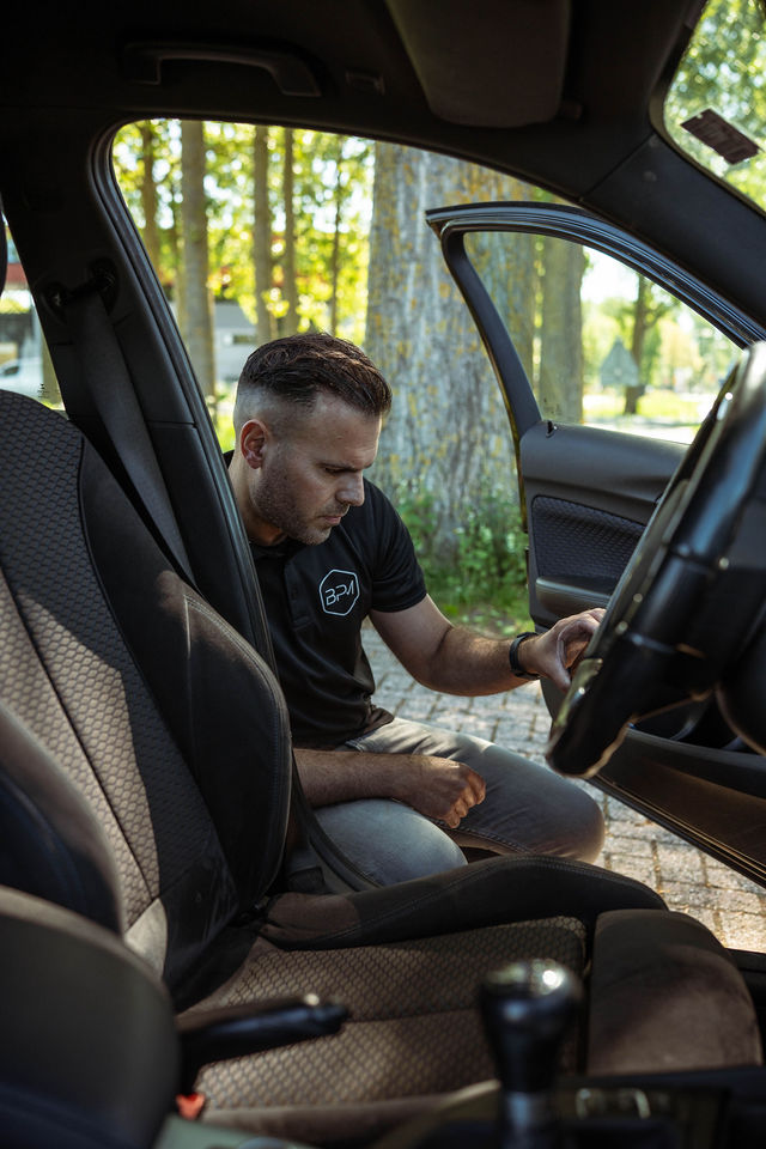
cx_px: 383
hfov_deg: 37.9
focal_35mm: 35
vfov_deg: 54.4
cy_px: 574
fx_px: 1117
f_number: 2.8
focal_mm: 35
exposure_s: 1/500
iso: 320
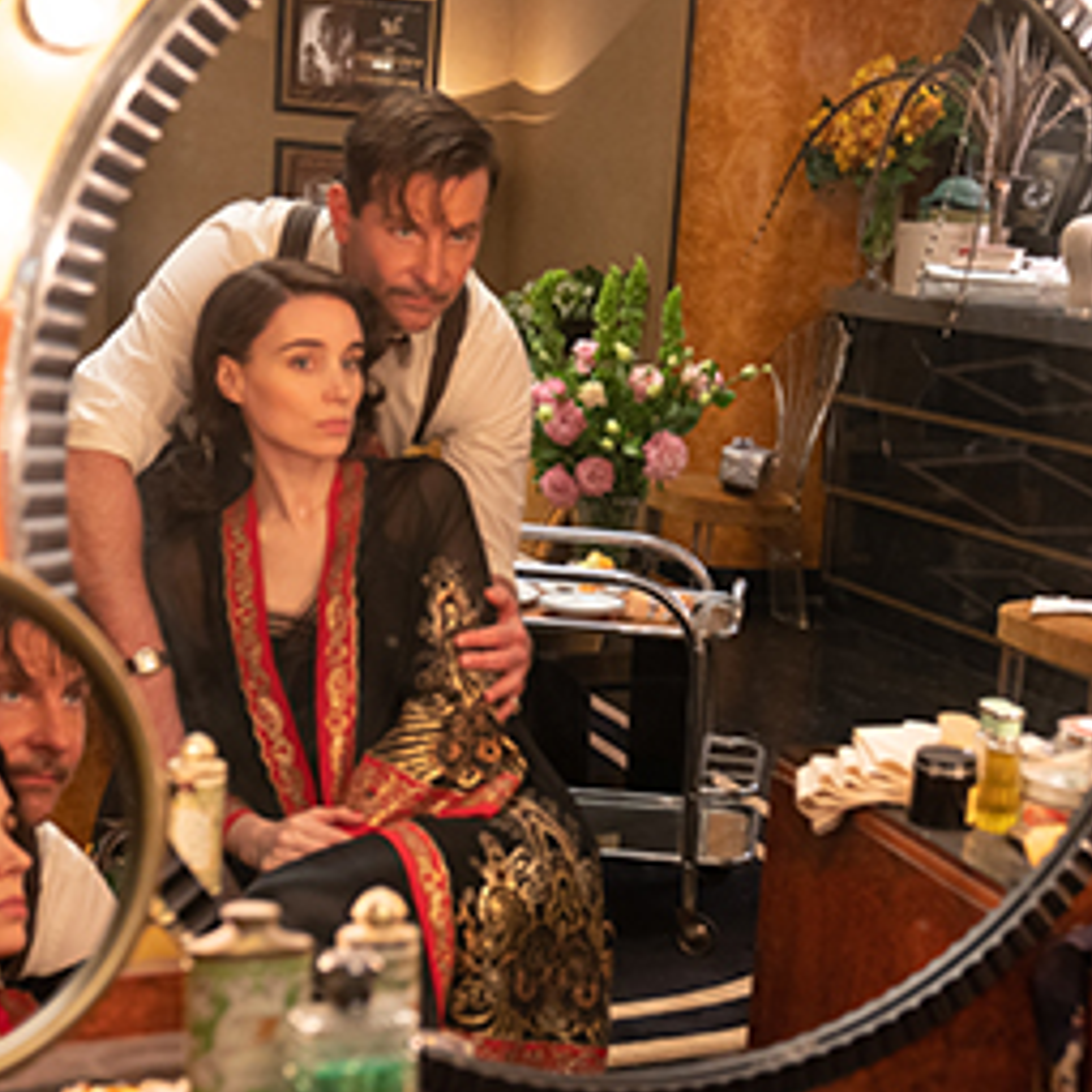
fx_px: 2070
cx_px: 737
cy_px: 585
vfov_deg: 29.5
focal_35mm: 58
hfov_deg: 29.3
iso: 1250
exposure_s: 1/60
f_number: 3.2
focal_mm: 30
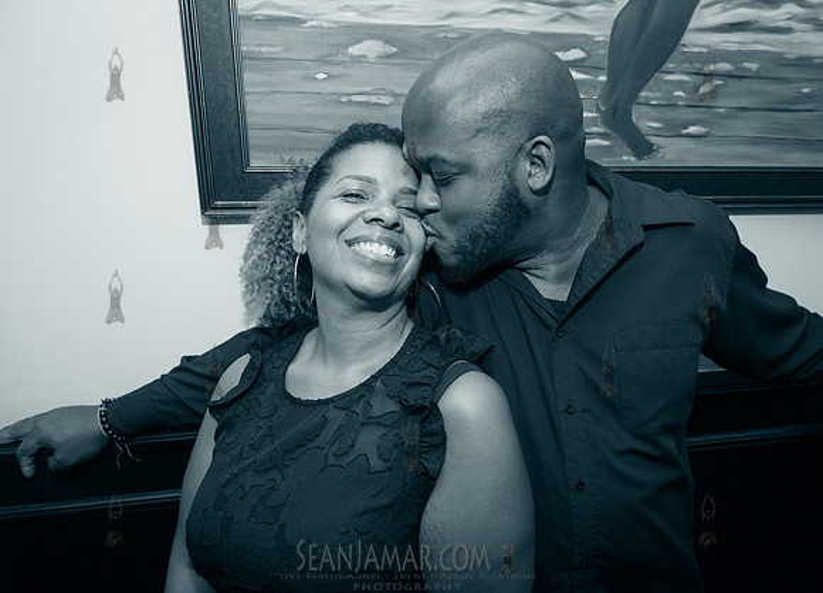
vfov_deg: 52.3
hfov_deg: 68.3
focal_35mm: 26
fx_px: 604
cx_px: 453
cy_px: 302
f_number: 6.3
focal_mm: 24
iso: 1600
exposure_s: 1/250
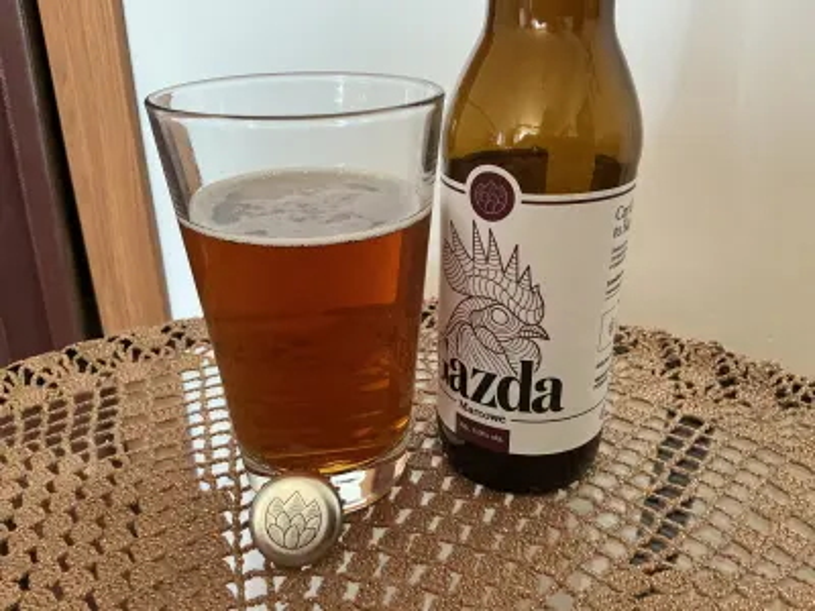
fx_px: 683
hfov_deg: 61.7
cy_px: 306
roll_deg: -0.5
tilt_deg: -25.4
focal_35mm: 29
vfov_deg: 48.2
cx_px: 408
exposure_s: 1/60
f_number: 1.8
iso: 250
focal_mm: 3
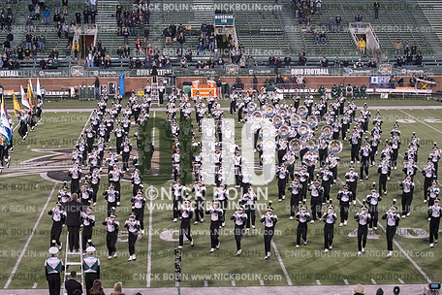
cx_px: 206
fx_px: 1093
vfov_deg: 15.4
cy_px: 164
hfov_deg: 22.9
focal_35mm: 89
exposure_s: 1/1250
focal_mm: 70
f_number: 3.2
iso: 5000
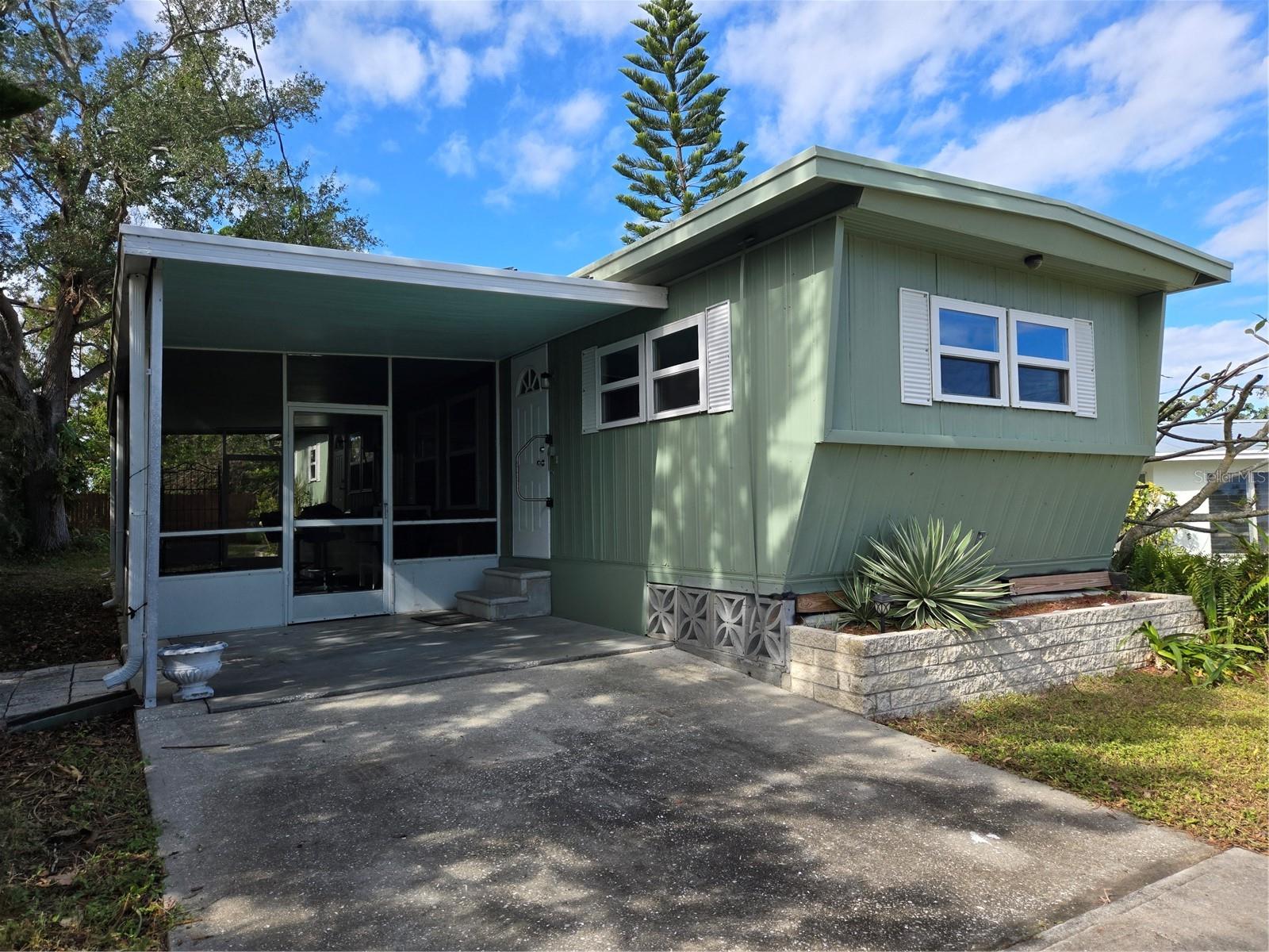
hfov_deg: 73.9
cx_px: 634
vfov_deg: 58.9
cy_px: 476
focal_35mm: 23
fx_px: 843
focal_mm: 5.4
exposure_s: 1/2921
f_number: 1.8
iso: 80
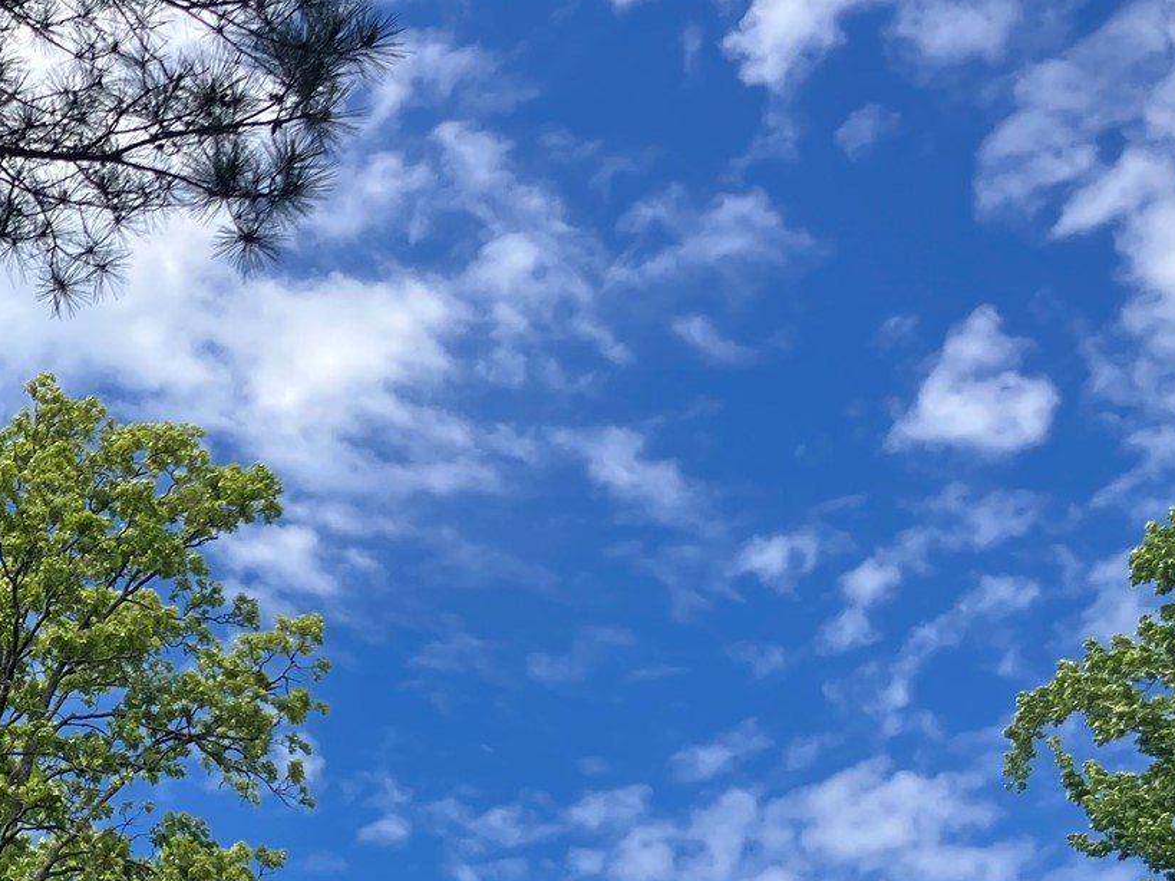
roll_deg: -1.7
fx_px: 2376
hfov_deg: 25.8
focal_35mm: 70
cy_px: 585
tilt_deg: +32.5
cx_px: -95
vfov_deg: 20.9
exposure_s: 1/1799
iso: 32
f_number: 1.8
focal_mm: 3.99
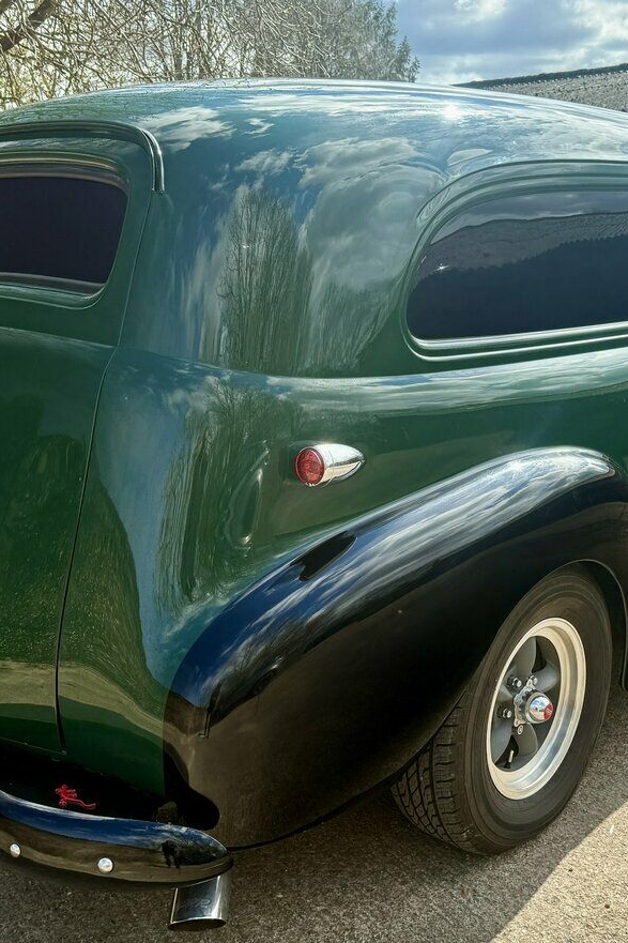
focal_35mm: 34
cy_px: 466
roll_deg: +1.8
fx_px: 890
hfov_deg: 38.8
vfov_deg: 55.8
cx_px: 349
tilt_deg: -16.3
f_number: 1.78
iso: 80
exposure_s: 1/1139
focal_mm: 6.76
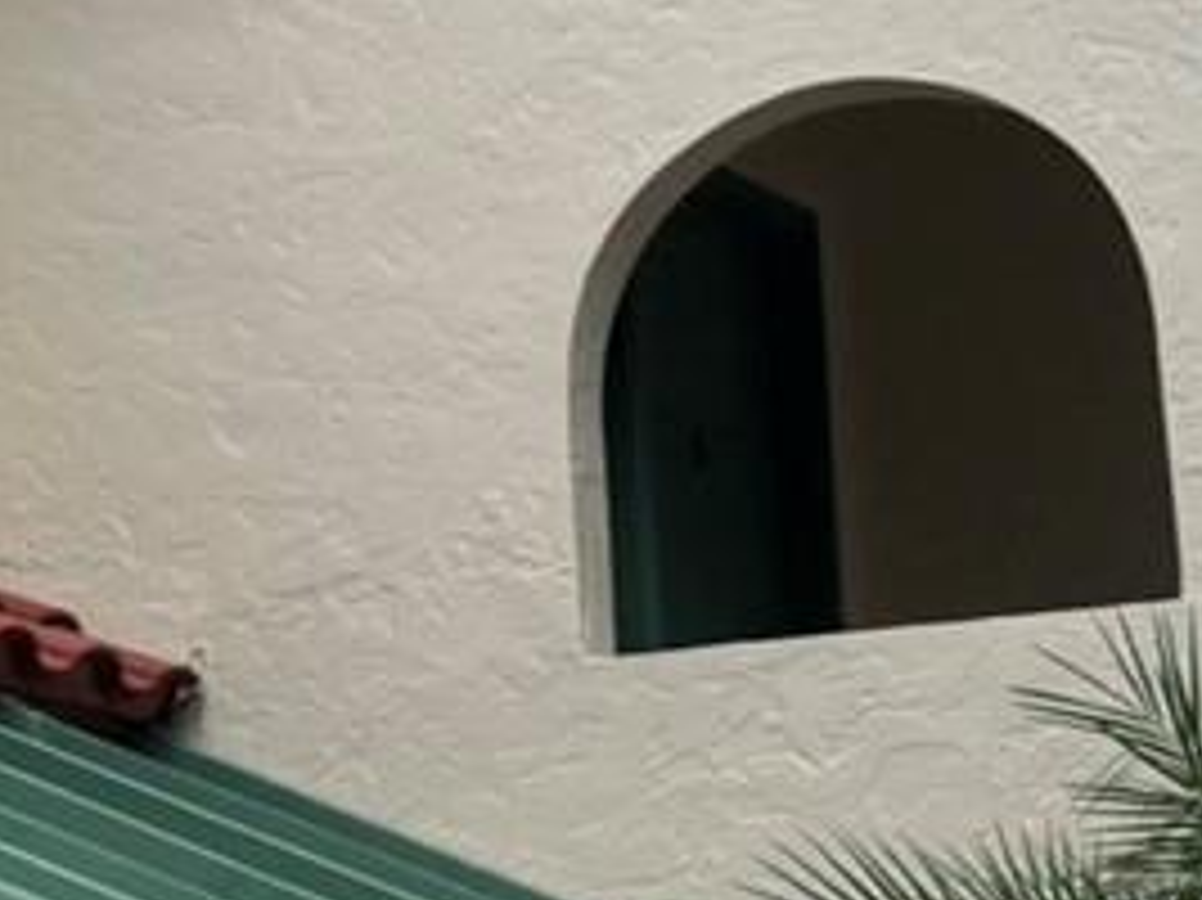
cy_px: 567
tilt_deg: +9.5
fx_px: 4998
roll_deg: -0.9
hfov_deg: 11.5
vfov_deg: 10.3
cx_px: -1630
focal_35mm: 144
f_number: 1.78
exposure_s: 1/3145
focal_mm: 6.76
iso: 80
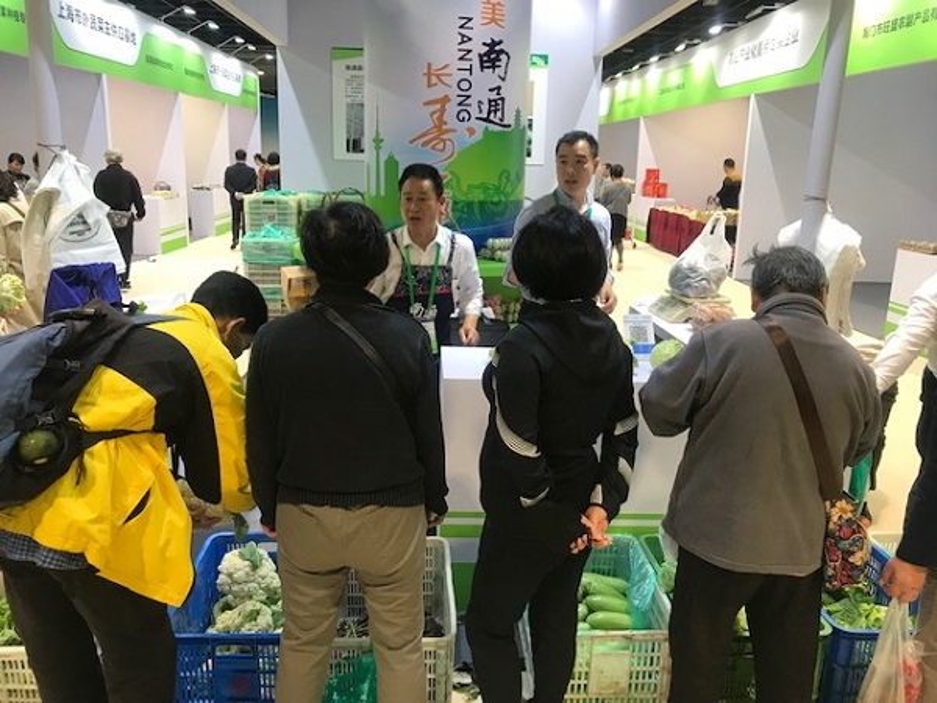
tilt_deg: -13.9
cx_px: 468
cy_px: 352
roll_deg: -1.0
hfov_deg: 63.4
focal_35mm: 28
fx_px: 758
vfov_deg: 49.7
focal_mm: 3.99
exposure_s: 1/33
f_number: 1.8
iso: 32
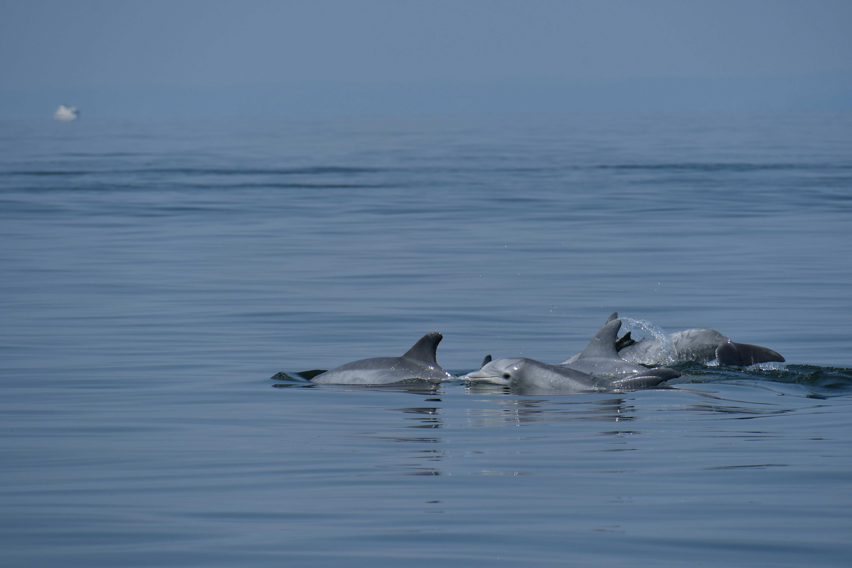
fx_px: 10649
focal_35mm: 450
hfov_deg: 4.6
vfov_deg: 3.1
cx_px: 426
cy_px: 284
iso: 100
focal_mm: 300
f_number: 9
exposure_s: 1/640
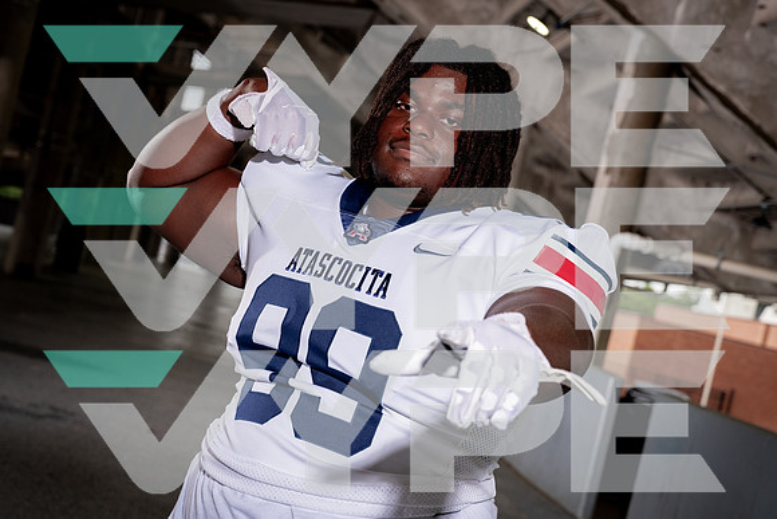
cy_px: 260
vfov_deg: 18.6
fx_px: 1586
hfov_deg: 27.5
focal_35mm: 73
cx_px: 388
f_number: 6.3
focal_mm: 70
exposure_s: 1/250
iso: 320
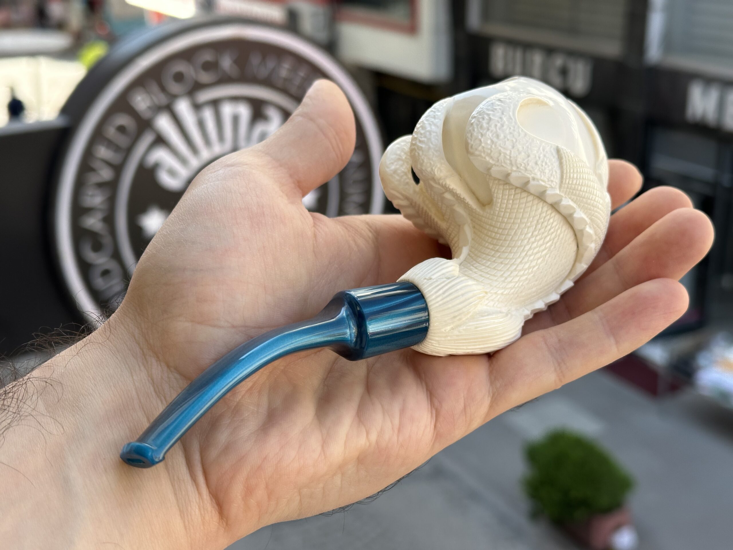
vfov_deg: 30.3
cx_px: 366
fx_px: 1016
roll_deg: +1.2
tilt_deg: -21.4
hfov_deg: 39.7
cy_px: 275
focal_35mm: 48
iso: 64
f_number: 1.78
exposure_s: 1/558
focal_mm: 6.86
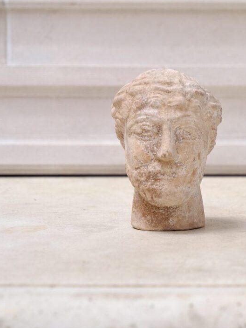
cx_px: 170
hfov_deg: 11.6
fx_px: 1213
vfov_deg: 15.4
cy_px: 110
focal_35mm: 128
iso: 200
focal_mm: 44
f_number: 3.9
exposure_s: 1/200
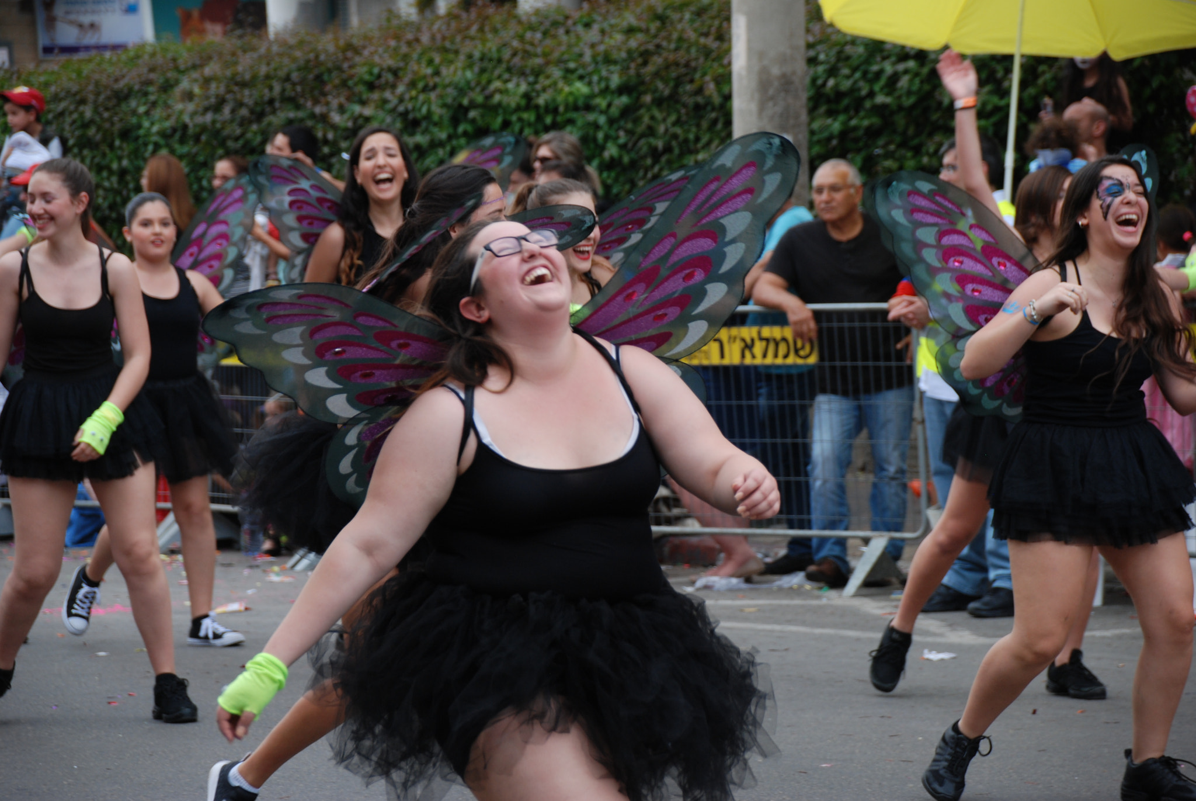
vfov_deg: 8.7
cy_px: 400
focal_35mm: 158
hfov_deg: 13.0
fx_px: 5239
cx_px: 598
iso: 200
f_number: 5.6
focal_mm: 105
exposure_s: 1/160
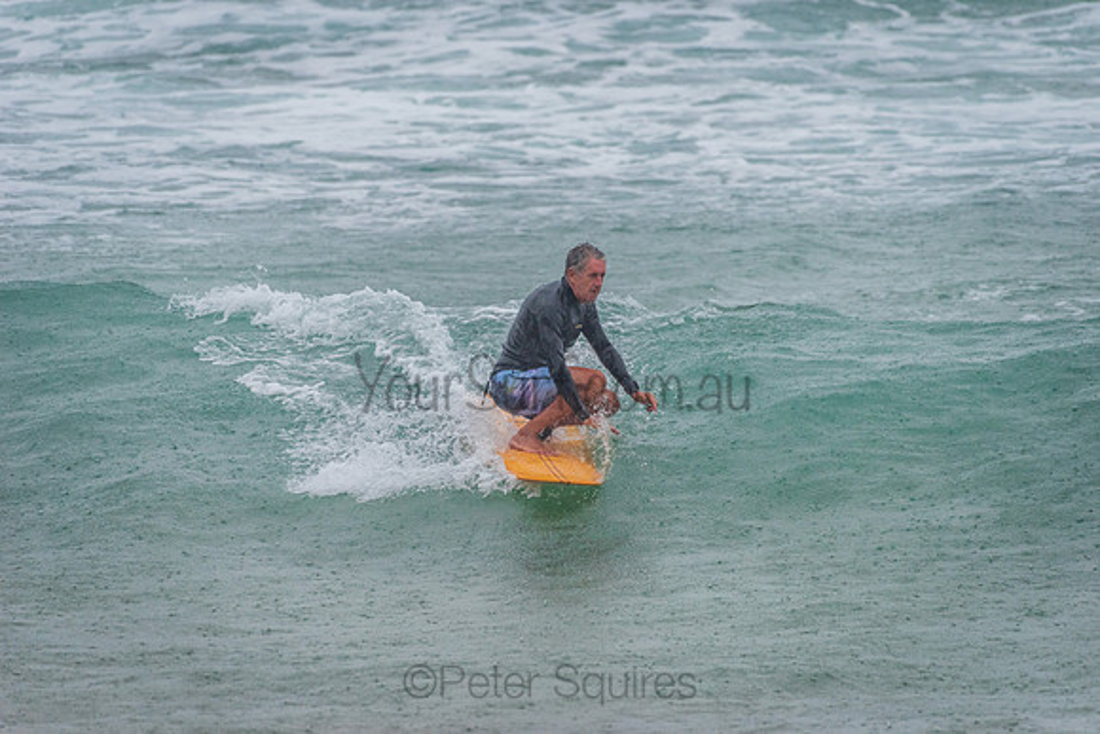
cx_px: 550
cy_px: 367
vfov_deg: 2.8
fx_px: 15281
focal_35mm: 500
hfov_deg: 4.1
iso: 640
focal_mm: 500
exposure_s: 1/320
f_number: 5.6
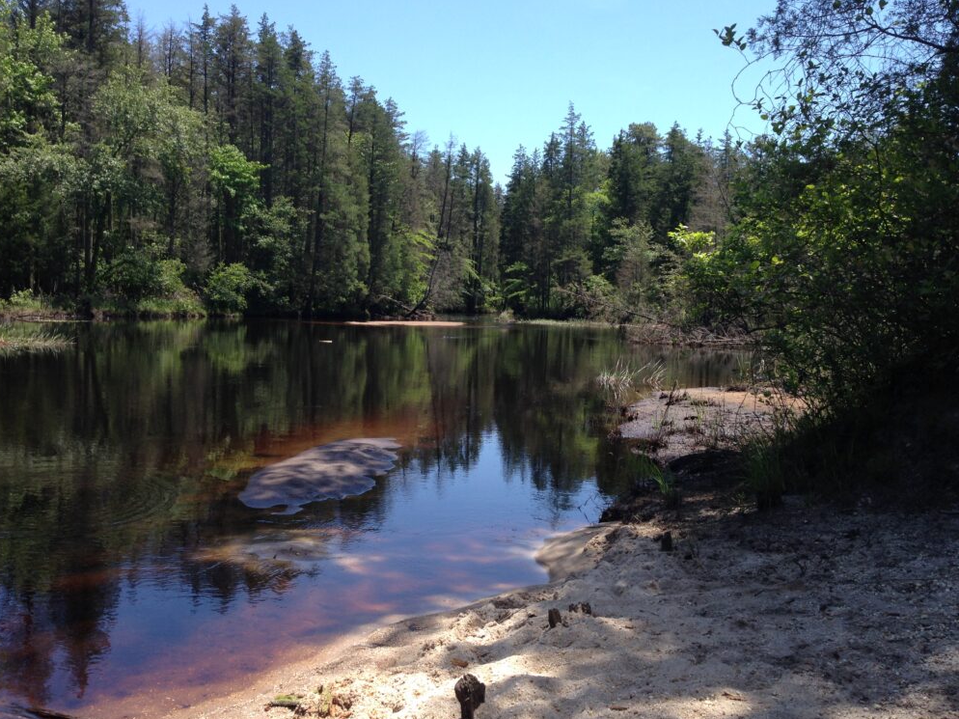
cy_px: 353
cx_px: 466
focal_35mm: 34
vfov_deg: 41.8
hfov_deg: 54.0
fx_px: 942
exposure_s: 1/733
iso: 50
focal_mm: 4.12
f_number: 2.4
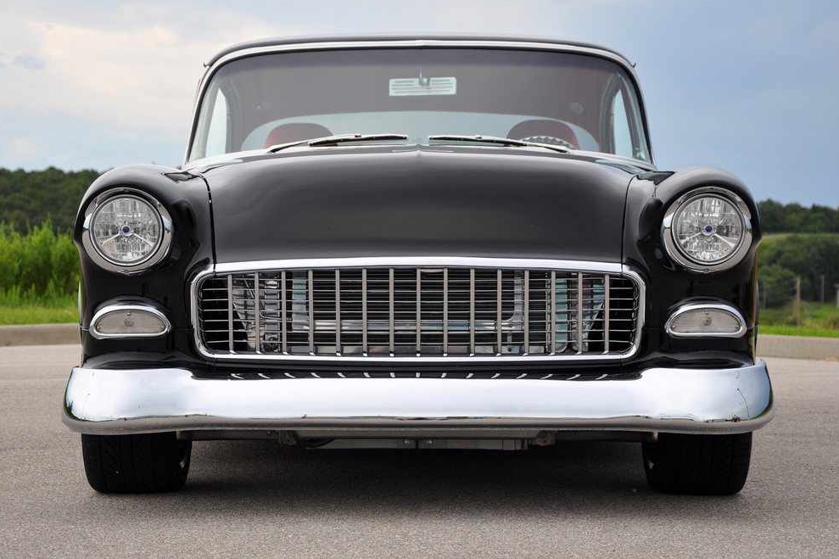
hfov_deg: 23.1
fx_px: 2050
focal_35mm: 88
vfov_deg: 15.5
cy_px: 277
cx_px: 419
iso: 200
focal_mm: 58
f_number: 8
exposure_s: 1/250
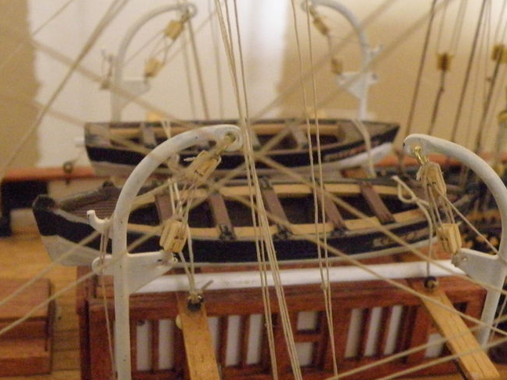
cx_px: 240
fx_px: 747
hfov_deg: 37.5
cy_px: 175
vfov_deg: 28.5
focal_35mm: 51
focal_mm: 6.02
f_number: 3.1
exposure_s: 1/60
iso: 800
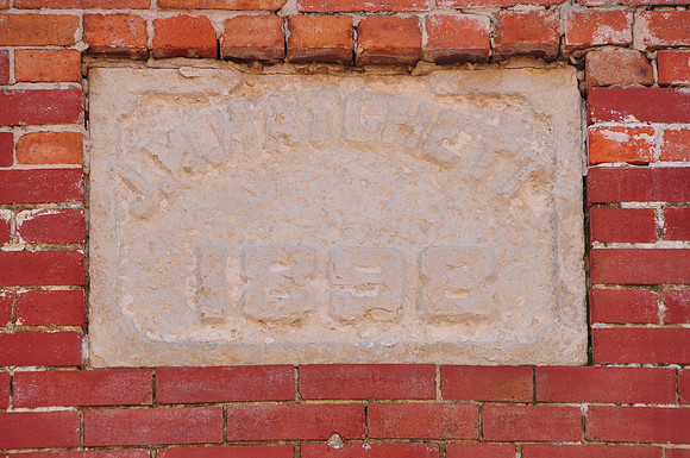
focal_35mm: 450
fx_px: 8613
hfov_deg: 4.6
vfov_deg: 3.0
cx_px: 345
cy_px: 229
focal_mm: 300
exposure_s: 1/160
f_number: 11
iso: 200
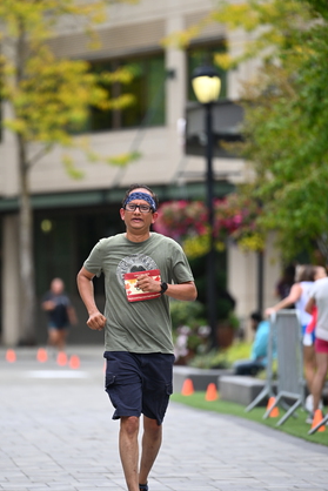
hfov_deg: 5.2
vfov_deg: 7.8
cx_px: 117
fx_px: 3591
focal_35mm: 263
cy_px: 263
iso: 640
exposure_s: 1/2500
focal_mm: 200
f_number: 2.8
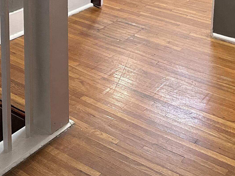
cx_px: 62
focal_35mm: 68
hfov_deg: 28.2
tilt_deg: -12.4
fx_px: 462
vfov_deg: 19.9
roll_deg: -1.4
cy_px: -52
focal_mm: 6.86
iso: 500
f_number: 1.78
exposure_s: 1/60
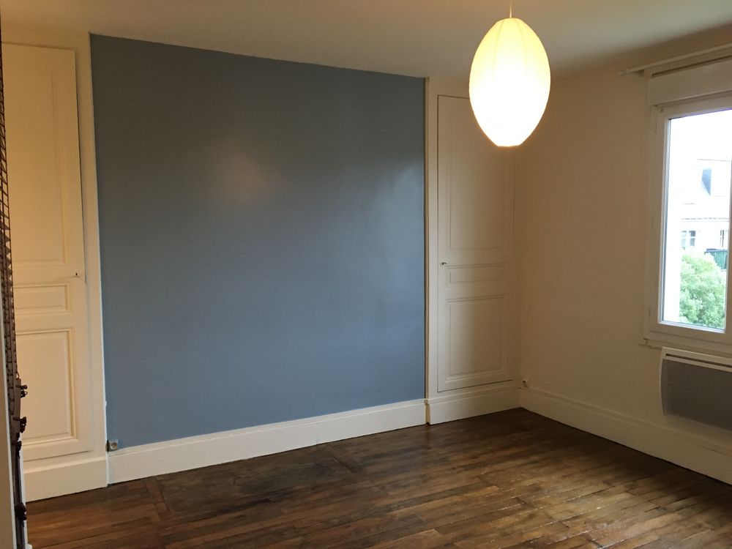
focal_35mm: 29
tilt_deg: -3.1
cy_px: 274
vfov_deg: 48.2
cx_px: 366
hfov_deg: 61.7
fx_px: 613
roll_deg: +0.1
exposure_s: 1/25
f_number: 2.2
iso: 200
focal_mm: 4.15
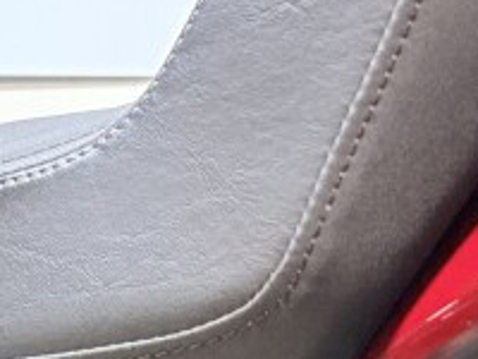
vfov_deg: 10.5
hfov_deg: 11.8
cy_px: 407
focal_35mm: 139
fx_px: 1919
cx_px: -642
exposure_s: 1/120
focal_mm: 5.96
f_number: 1.6
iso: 80
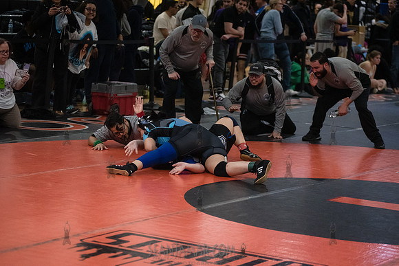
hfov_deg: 18.3
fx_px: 1242
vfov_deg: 12.2
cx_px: 200
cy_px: 133
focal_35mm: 112
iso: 8000
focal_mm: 112
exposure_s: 1/640
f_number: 3.5
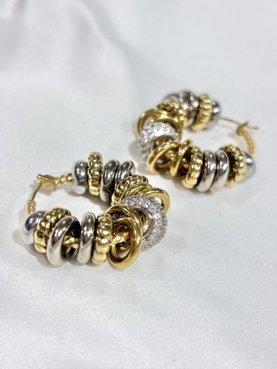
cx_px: 138
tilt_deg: -34.2
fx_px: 555
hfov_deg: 28.0
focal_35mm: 52
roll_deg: +4.4
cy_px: 184
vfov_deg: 36.8
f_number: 1.6
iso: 32
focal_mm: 5.96
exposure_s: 1/230
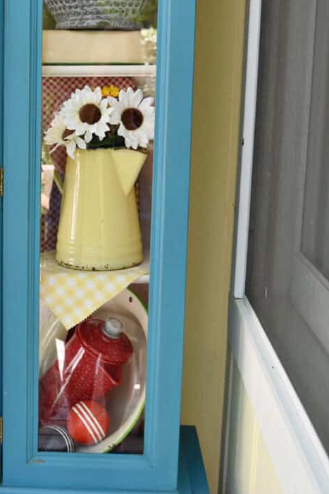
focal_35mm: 57
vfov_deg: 34.8
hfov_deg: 23.6
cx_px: 91
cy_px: 174
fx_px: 782
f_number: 5.6
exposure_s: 1/125
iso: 400
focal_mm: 26
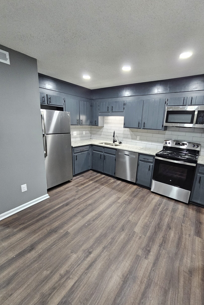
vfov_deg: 104.3
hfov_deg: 81.0
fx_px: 119
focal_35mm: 14
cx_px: 111
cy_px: 153
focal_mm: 2.2
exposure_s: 1/30
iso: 320
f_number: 2.2
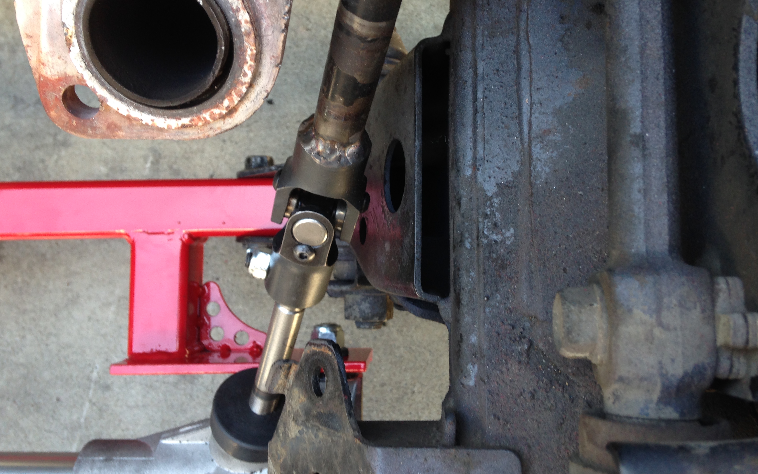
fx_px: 744
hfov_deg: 54.0
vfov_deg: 35.3
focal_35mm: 36
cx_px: 379
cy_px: 216
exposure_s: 1/40
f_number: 2.4
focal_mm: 4.12
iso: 50
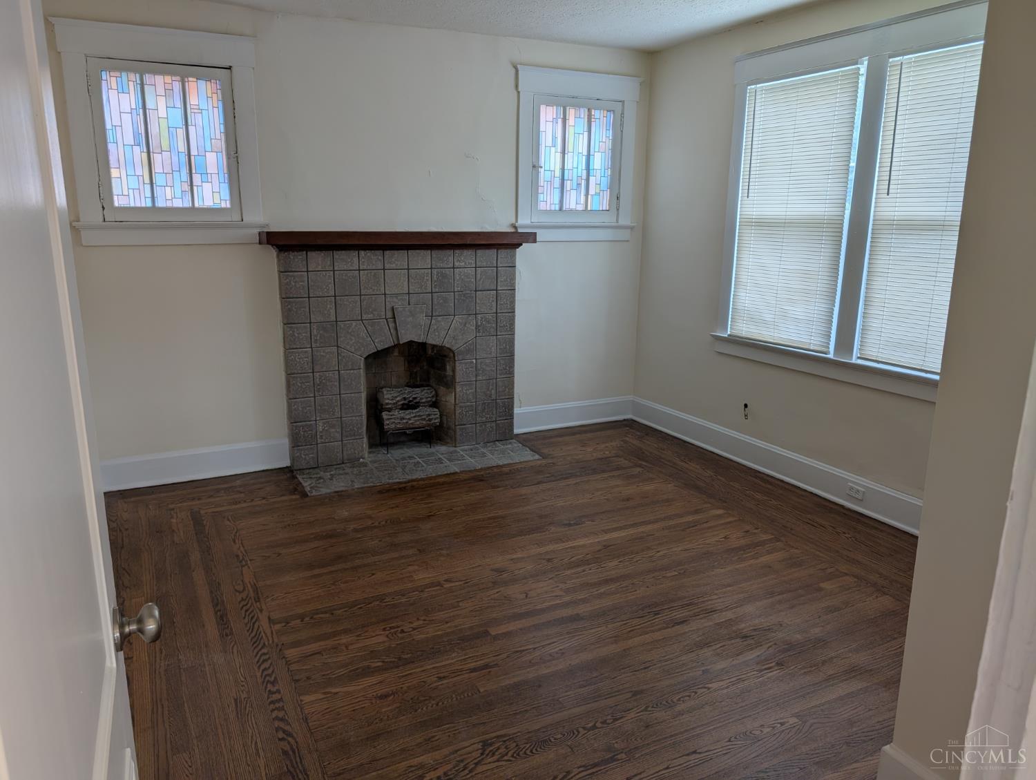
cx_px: 518
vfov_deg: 56.9
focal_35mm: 24
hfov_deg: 71.5
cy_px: 390
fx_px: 719
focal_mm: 6.9
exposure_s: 1/230
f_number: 1.68
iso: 19
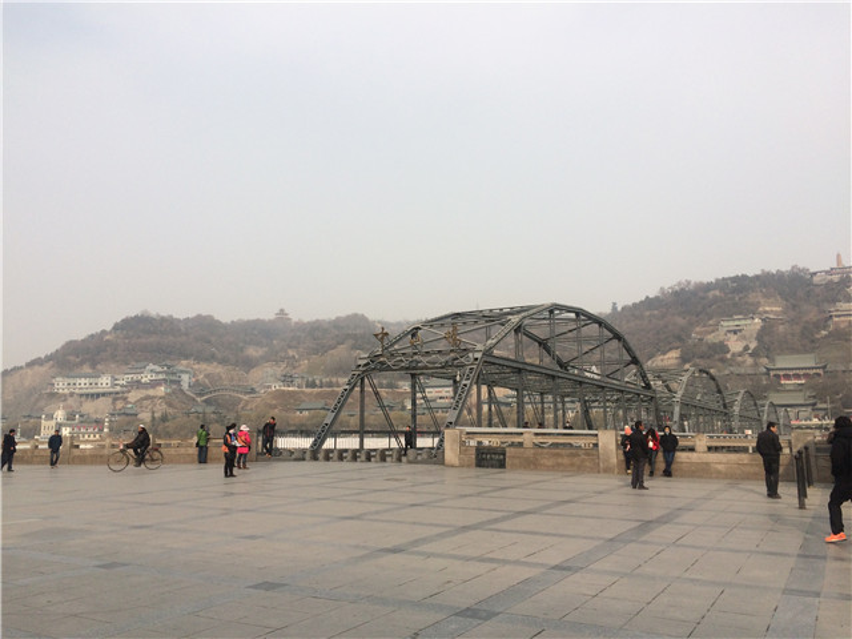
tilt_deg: +9.3
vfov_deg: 48.2
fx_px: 714
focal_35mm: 29
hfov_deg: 61.7
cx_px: 426
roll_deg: +1.6
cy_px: 320
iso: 32
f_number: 2.2
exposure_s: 1/2415
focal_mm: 4.15
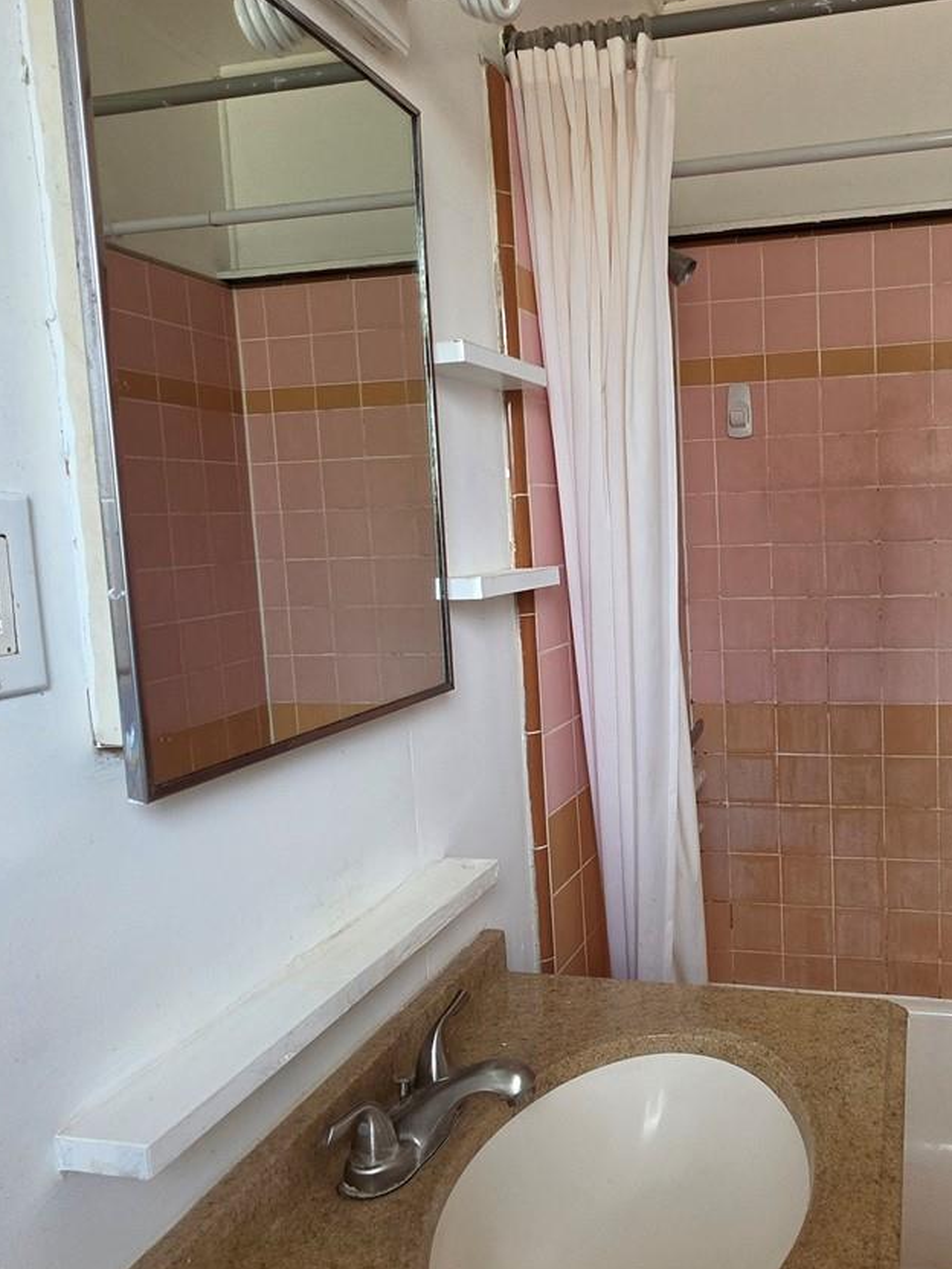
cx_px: 717
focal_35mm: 25
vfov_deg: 69.4
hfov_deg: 52.4
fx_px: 917
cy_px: 613
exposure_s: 1/120
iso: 80
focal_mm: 2.2
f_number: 1.9
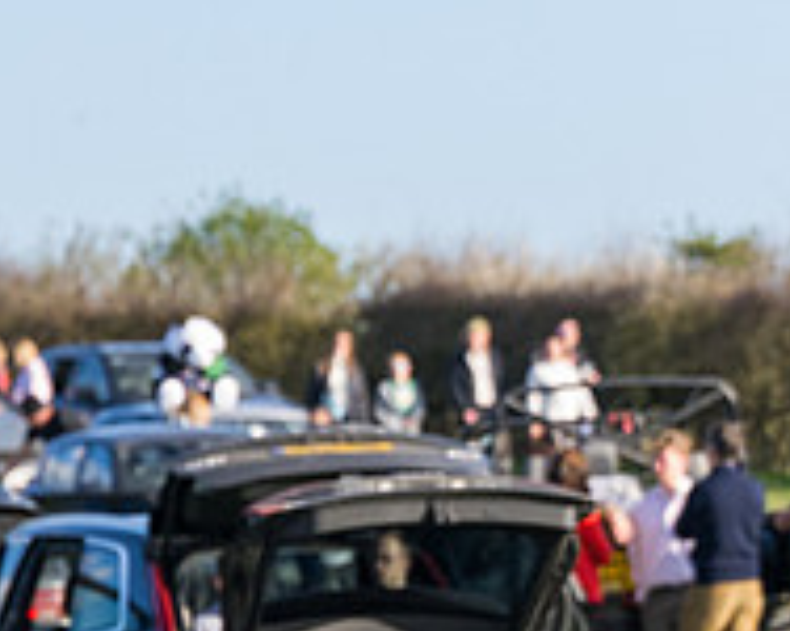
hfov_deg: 3.2
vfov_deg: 2.6
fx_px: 13944
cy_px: 984
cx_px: -279
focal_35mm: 597
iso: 400
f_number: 4
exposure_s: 1/1600
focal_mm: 103
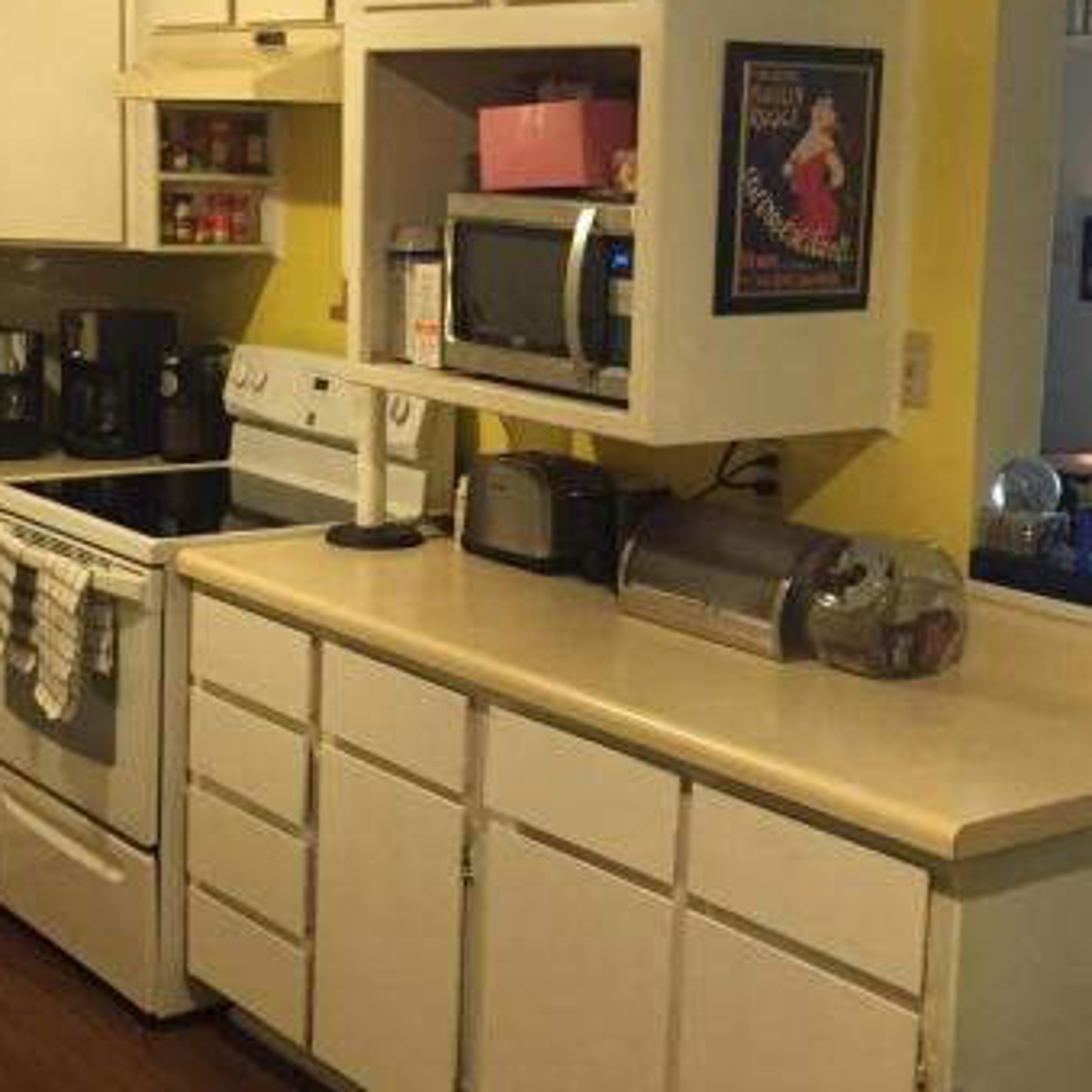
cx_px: 602
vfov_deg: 29.5
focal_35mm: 58
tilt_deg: -9.0
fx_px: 2070
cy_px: 474
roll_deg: -2.0
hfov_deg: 29.5
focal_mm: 4.15
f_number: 2.2
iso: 250
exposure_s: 1/30
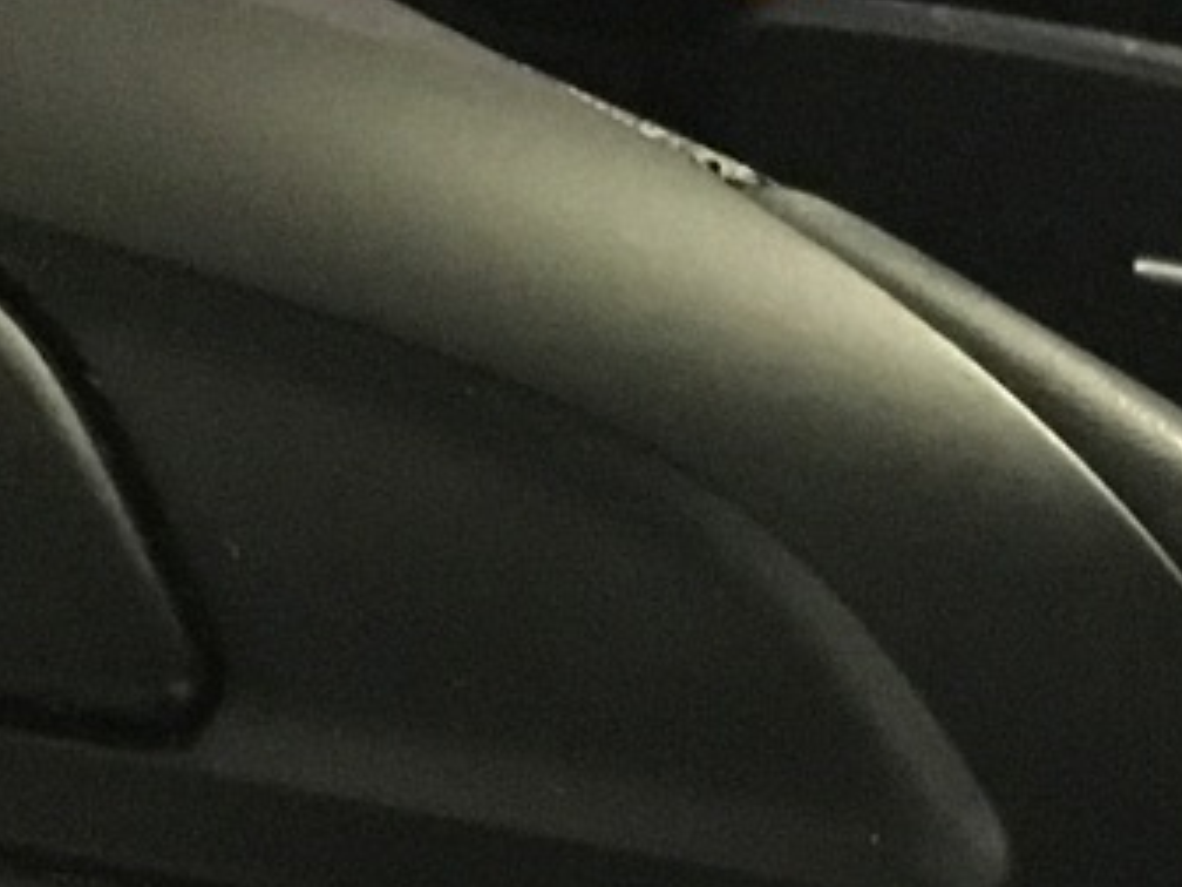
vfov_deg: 11.1
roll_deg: -3.4
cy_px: 736
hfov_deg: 14.7
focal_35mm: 133
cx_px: 950
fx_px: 4541
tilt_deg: -32.2
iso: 800
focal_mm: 3.3
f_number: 2.4
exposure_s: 1/17
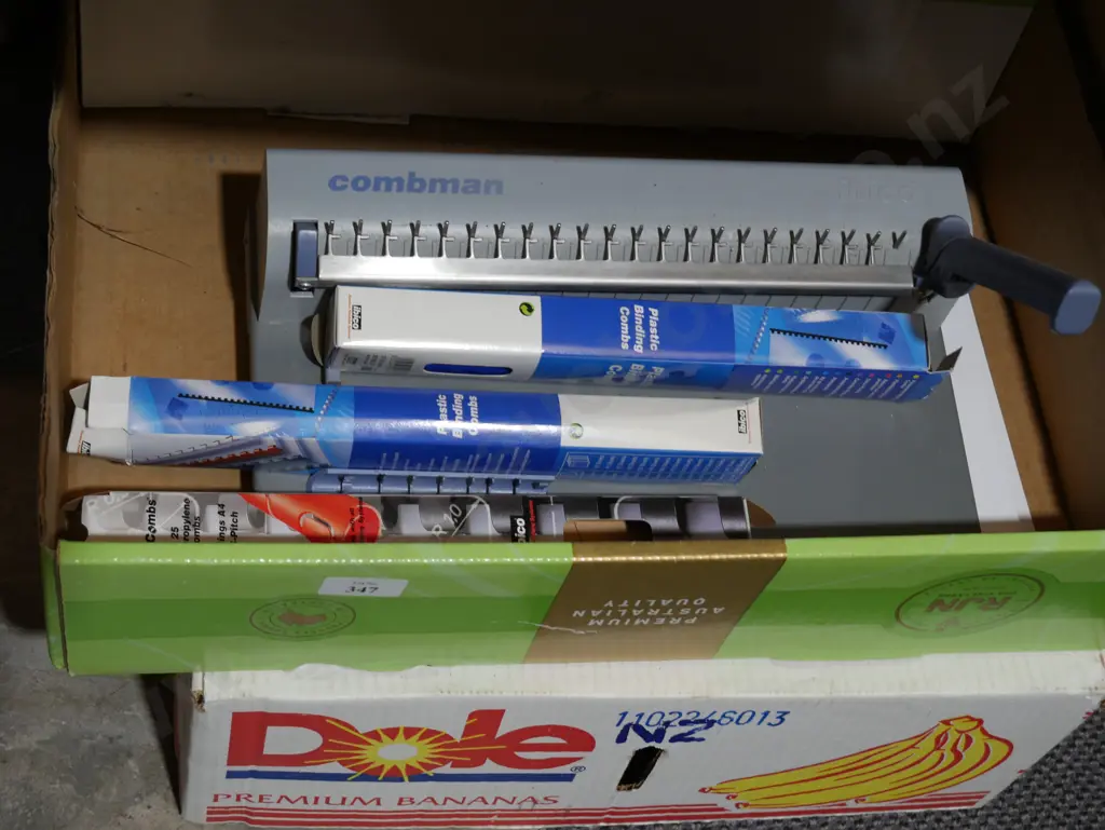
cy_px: 415
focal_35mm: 58
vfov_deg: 25.3
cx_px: 552
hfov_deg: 33.2
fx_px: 1852
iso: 400
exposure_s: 1/60
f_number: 5.4
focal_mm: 29
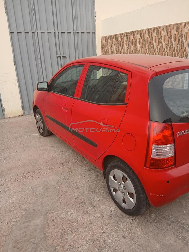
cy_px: 126
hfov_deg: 53.1
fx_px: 189
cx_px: 94
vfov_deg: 67.3
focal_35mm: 26
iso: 25
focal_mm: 3.98
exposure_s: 1/100
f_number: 1.8
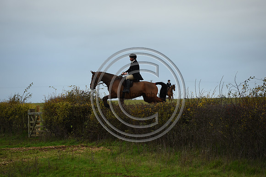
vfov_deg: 6.9
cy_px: 88
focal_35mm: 200
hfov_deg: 10.3
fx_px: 1477
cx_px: 133
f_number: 5
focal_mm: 200
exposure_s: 1/1000
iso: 900
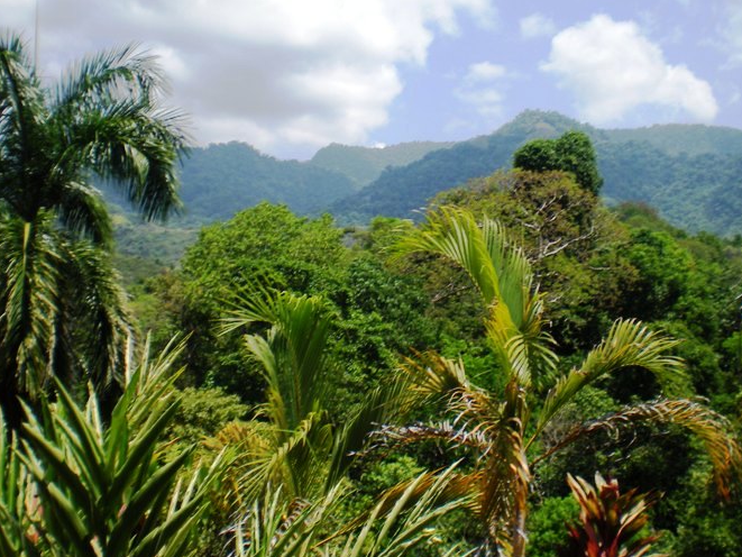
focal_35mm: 46
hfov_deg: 41.1
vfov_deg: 31.5
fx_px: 986
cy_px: 227
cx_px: 436
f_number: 4.6
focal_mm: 6.3
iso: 64
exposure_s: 1/390
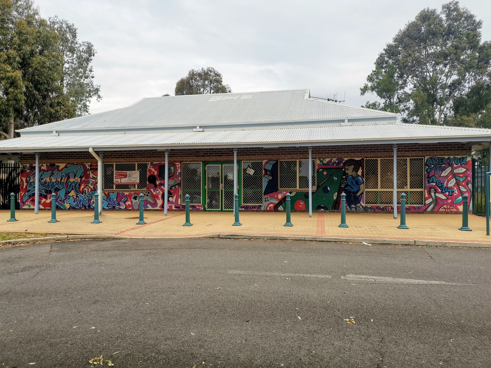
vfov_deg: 51.4
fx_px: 383
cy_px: 184
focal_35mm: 27
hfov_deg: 65.3
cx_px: 246
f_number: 1.8
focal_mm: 5.58
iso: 50
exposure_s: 1/584
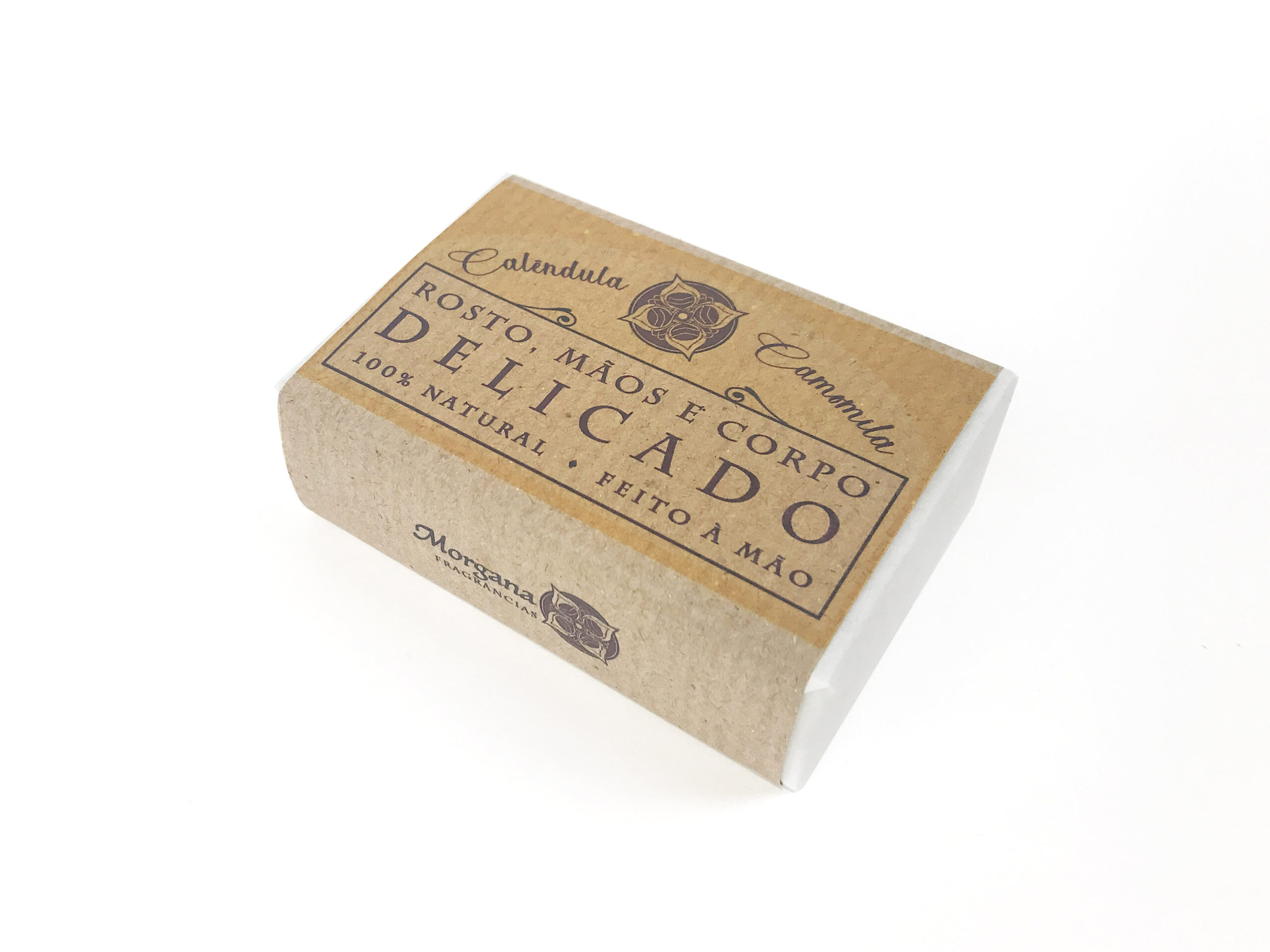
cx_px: 635
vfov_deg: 49.7
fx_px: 1027
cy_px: 476
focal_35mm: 28
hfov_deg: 63.4
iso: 20
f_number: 1.8
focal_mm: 3.99
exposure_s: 1/997
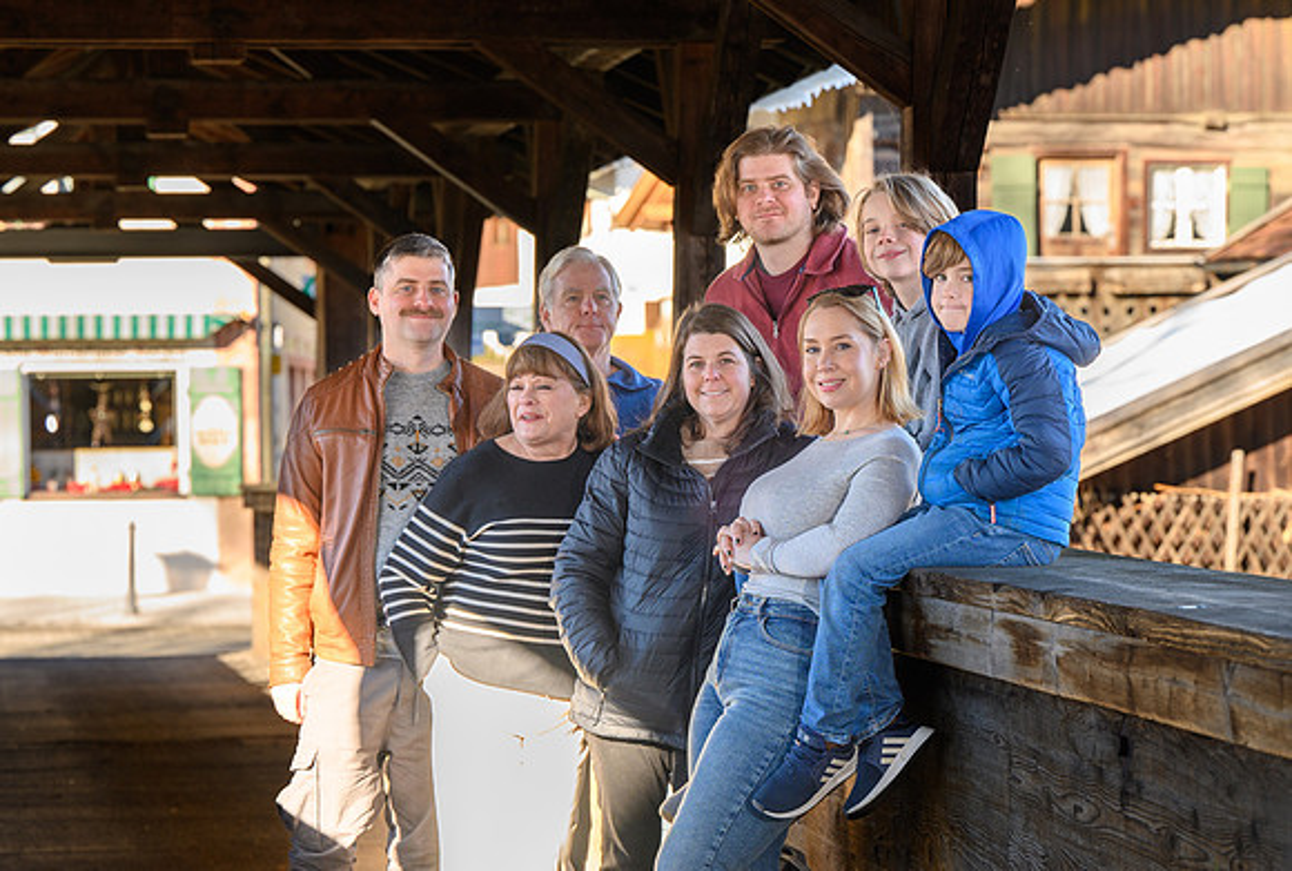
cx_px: 637
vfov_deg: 11.7
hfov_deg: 17.4
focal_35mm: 118
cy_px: 612
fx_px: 4232
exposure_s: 1/200
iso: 160
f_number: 4.5
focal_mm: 83
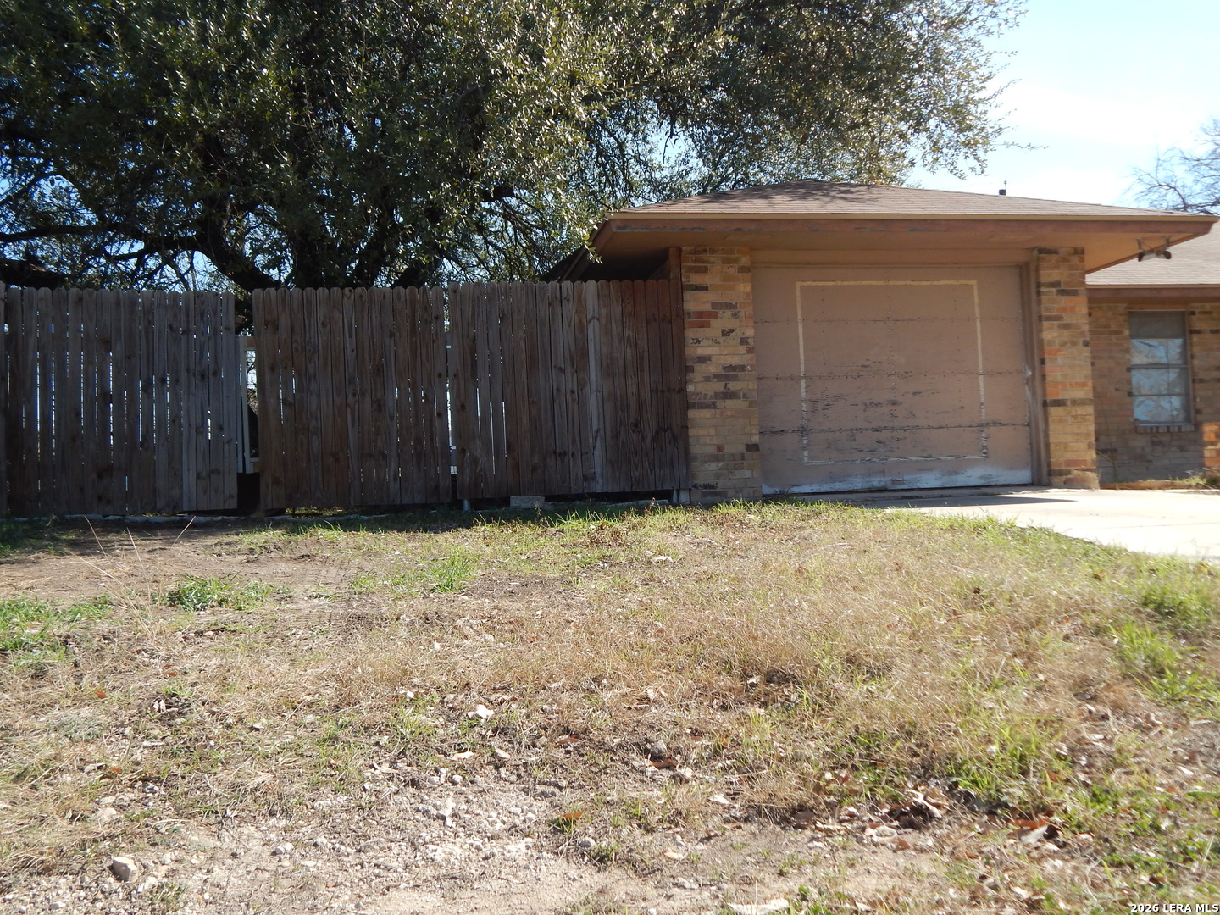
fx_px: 1093
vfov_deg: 45.4
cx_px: 610
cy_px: 458
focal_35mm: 31
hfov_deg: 58.4
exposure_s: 1/800
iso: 125
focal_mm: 5.6
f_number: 3.2
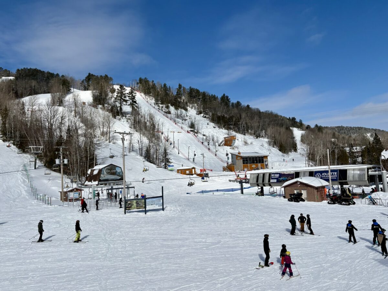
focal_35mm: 26
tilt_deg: +6.3
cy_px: 146
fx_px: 291
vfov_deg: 53.1
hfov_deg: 67.3
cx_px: 194
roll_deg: +3.8
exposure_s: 1/10101
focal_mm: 5.96
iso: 50
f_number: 1.6
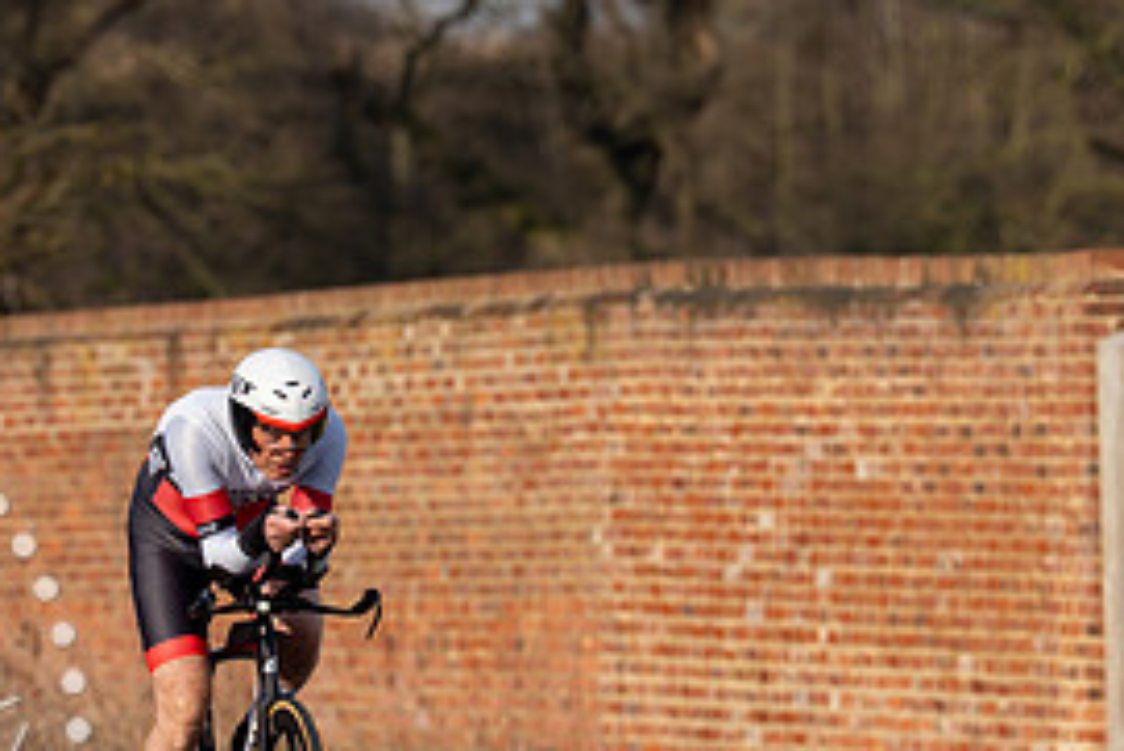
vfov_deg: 3.3
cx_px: 344
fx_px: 13182
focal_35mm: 422
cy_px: 525
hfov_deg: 4.9
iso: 125
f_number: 4
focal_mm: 197
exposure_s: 1/800
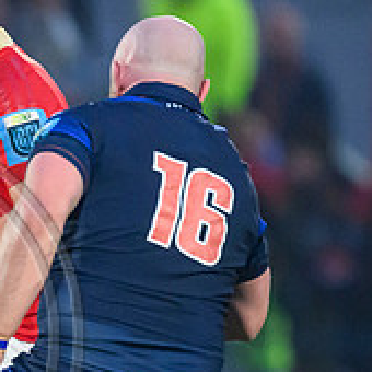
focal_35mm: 2519
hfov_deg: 0.7
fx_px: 30627
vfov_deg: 0.7
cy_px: 359
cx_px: -359
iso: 6400
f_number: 4
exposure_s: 1/1000
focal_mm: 560
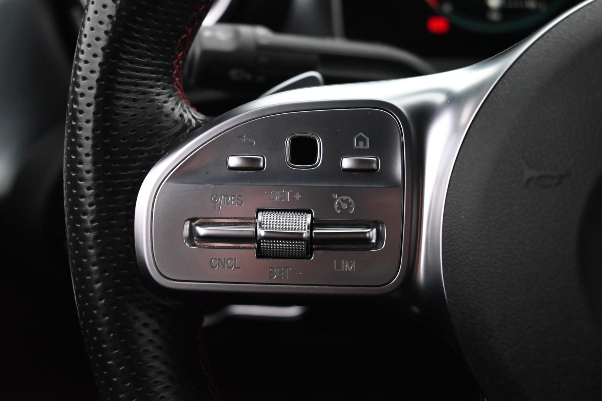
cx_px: 301
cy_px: 200
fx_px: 836
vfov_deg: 27.0
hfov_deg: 39.6
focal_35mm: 50
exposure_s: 1/60
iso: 8000
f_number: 6.3
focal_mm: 50
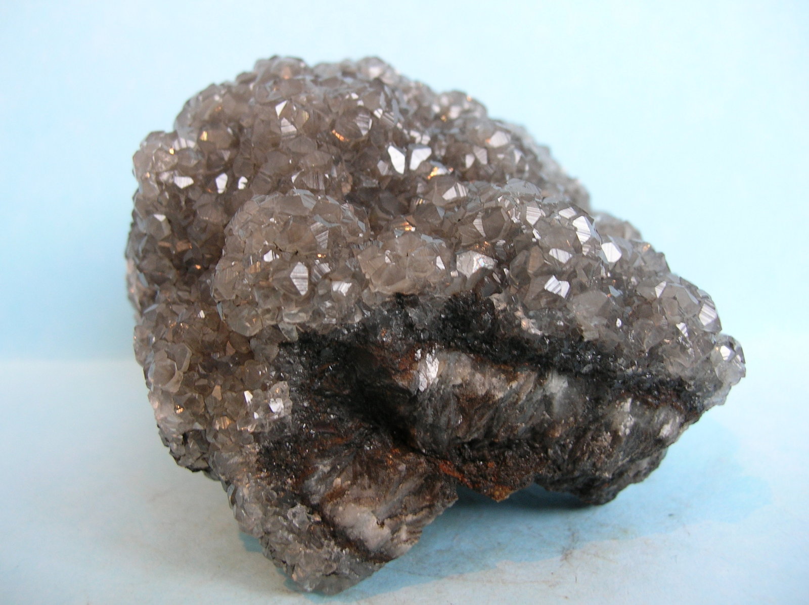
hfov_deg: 51.4
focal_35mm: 36
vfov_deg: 39.6
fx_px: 841
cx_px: 404
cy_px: 302
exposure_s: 1/6.6
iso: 50
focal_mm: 6
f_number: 2.7
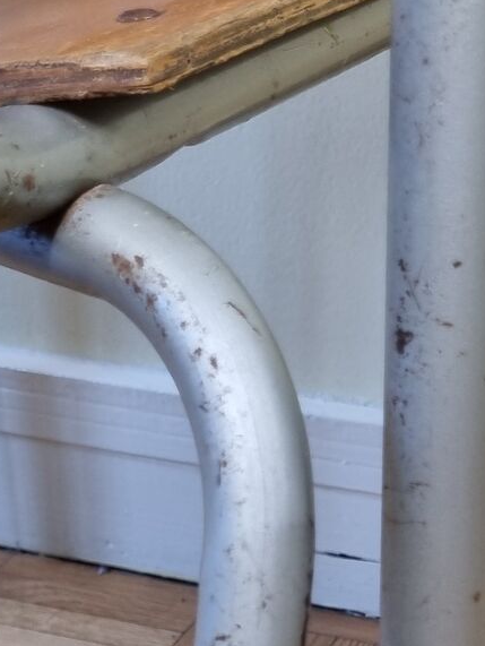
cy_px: 766
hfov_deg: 16.2
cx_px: 308
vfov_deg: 20.2
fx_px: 1698
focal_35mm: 91
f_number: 1.8
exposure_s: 1/50
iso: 250
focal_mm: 5.4
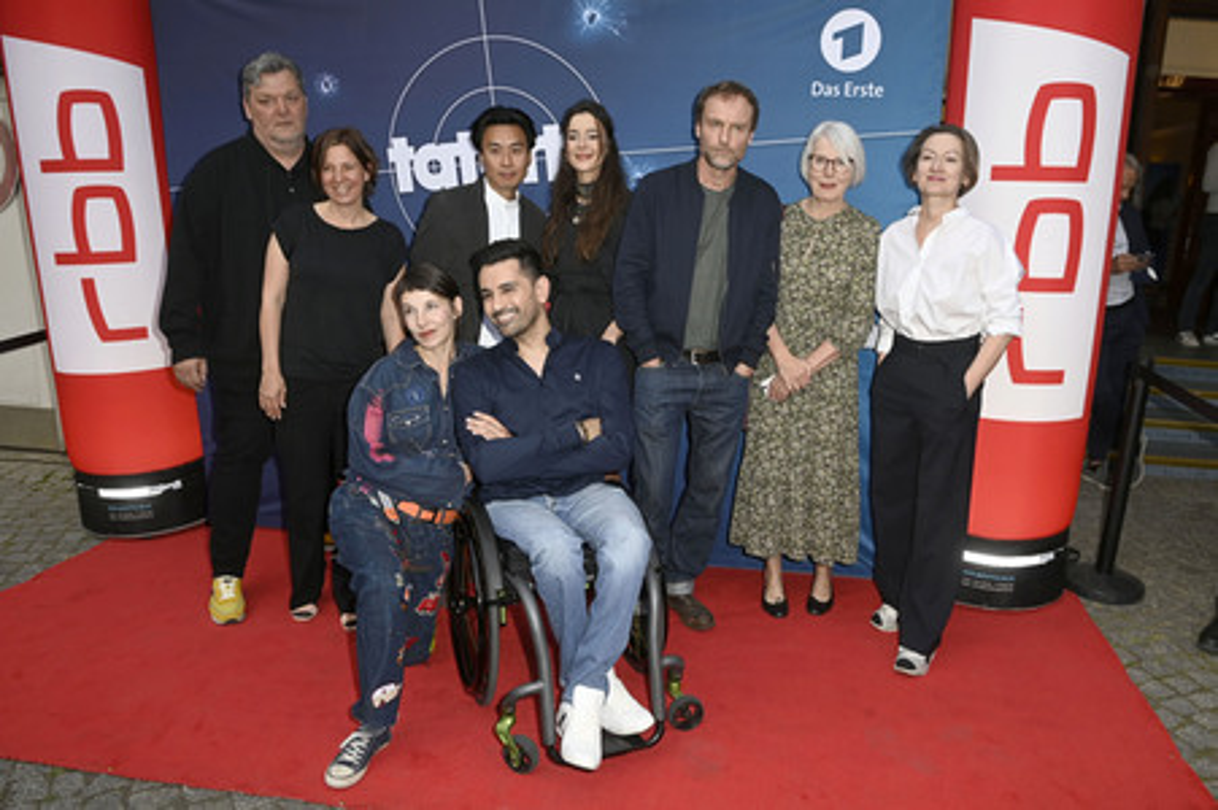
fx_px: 879
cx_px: 609
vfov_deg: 49.5
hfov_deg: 69.4
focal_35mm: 26
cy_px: 405
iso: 400
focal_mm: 26
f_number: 5.6
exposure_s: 1/250
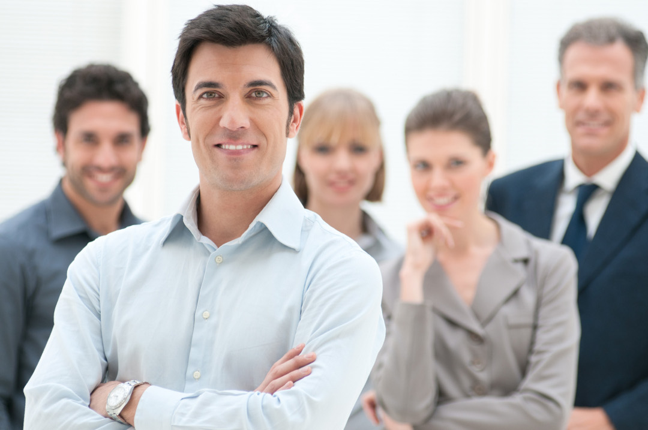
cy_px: 215
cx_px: 324
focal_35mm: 218
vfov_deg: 6.3
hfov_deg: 9.5
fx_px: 3910
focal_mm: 145
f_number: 3.5
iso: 200
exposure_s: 1/80
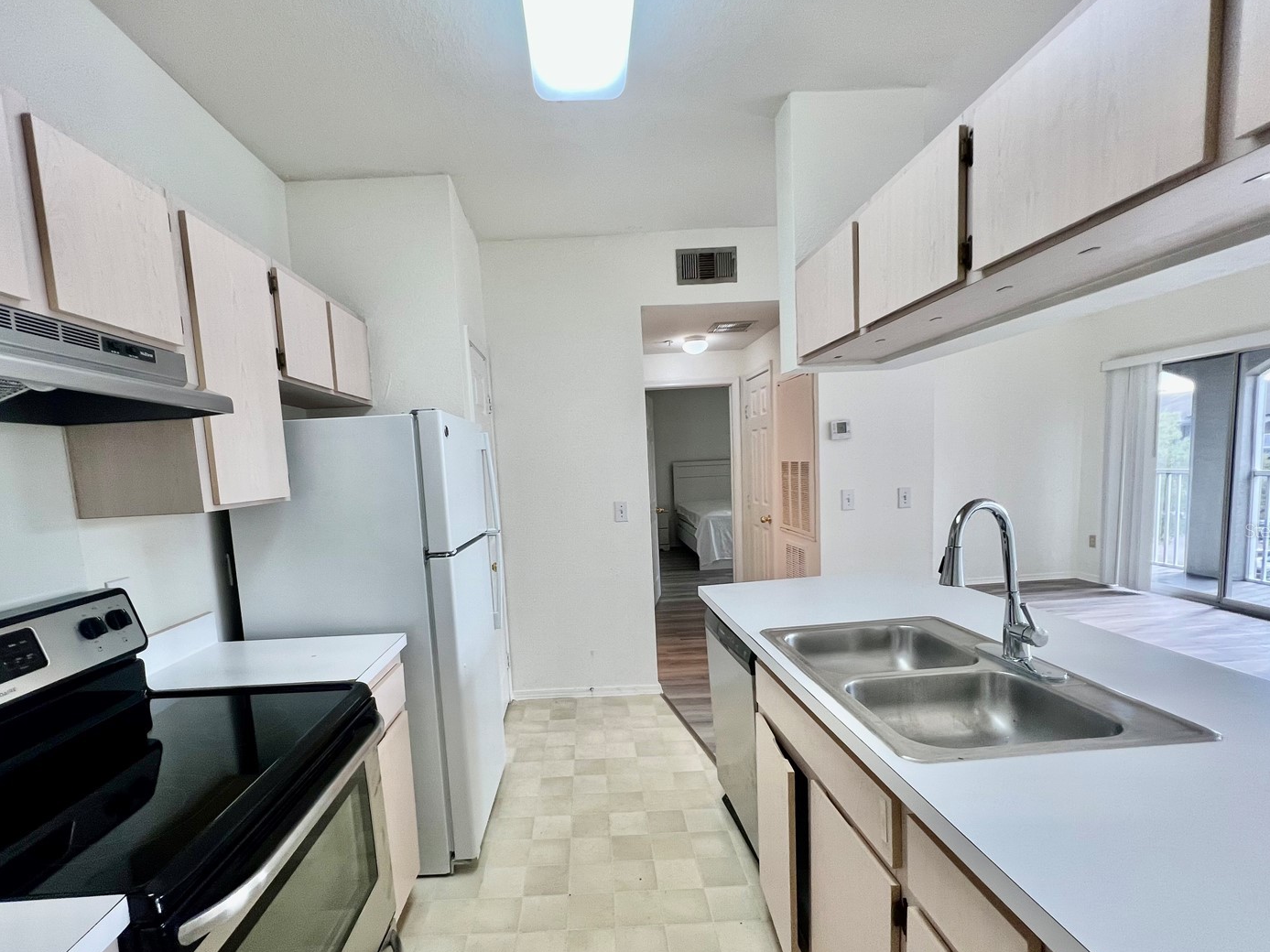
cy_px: 530
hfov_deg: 98.1
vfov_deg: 81.4
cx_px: 599
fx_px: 550
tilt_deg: -7.0
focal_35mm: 15
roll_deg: +3.1
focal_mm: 1.57
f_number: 1.8
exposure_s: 1/120
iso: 100
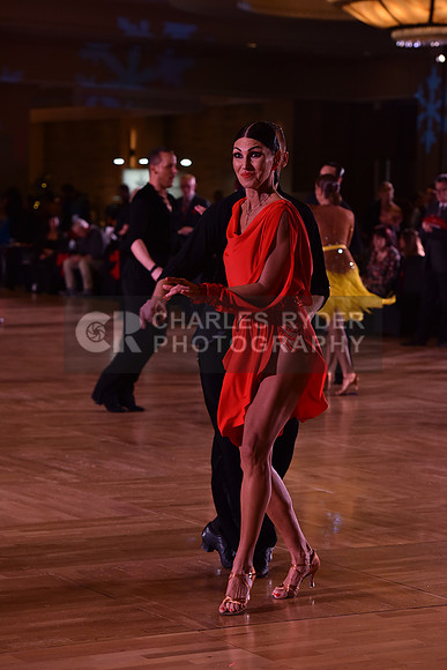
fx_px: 2085
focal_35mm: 112
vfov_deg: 18.3
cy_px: 335
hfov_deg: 12.2
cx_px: 224
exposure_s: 1/250
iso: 1250
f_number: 4.5
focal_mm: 112
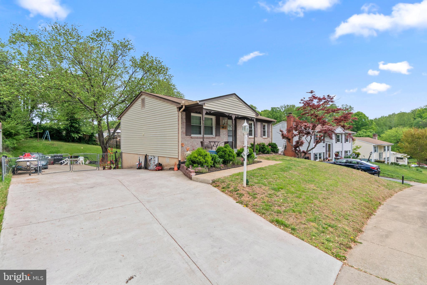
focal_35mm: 15
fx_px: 178
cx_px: 214
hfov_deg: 100.4
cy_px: 142
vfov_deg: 77.3
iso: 400
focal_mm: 10
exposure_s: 1/400
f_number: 8
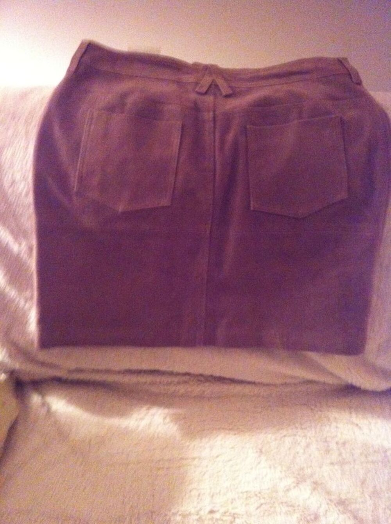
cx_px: 196
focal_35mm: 35
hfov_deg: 40.6
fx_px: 529
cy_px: 262
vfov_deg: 52.7
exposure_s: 1/15
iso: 1000
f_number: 2.8
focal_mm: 3.85
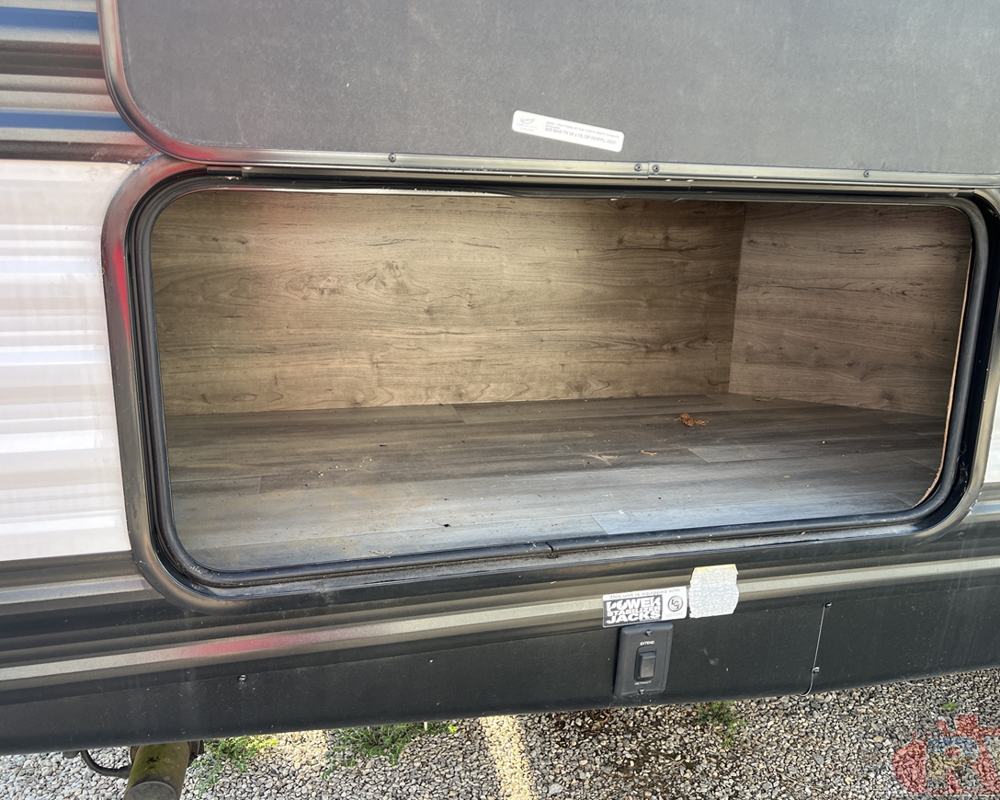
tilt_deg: -15.0
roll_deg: -1.9
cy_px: 407
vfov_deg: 51.5
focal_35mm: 28
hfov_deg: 62.1
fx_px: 829
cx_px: 538
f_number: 1.5
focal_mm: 5.7
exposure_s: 1/214
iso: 50
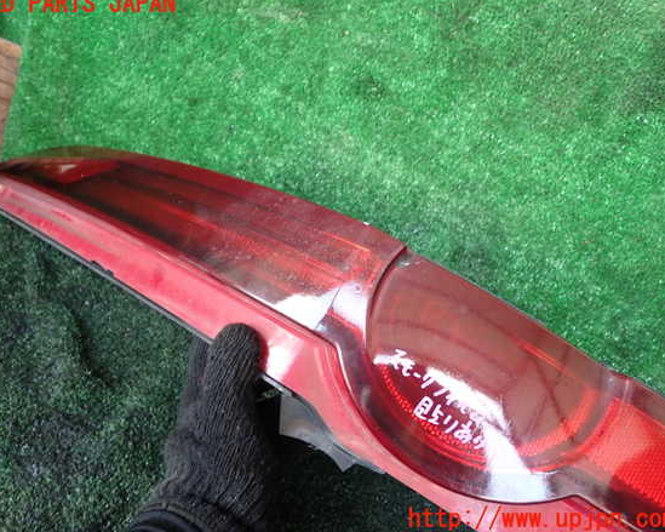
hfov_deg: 55.7
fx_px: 630
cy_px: 262
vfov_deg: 45.8
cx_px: 319
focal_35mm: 32
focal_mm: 5.4
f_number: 2.3
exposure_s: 1/50
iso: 200
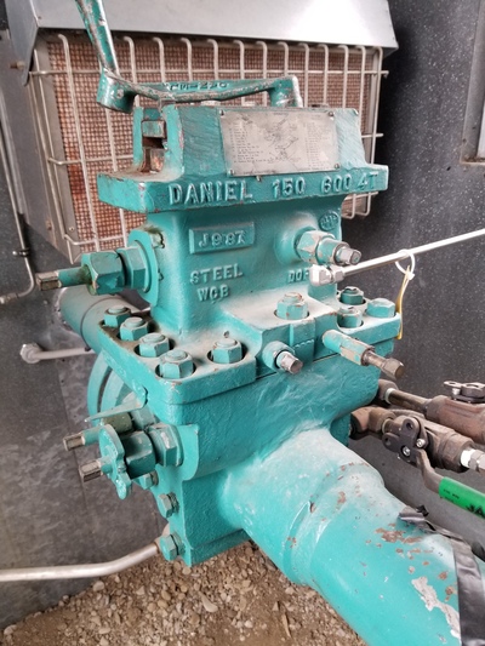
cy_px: 323
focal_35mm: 26
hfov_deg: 53.1
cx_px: 242
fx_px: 486
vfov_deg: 67.3
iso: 160
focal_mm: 4.25
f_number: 1.7
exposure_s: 1/50
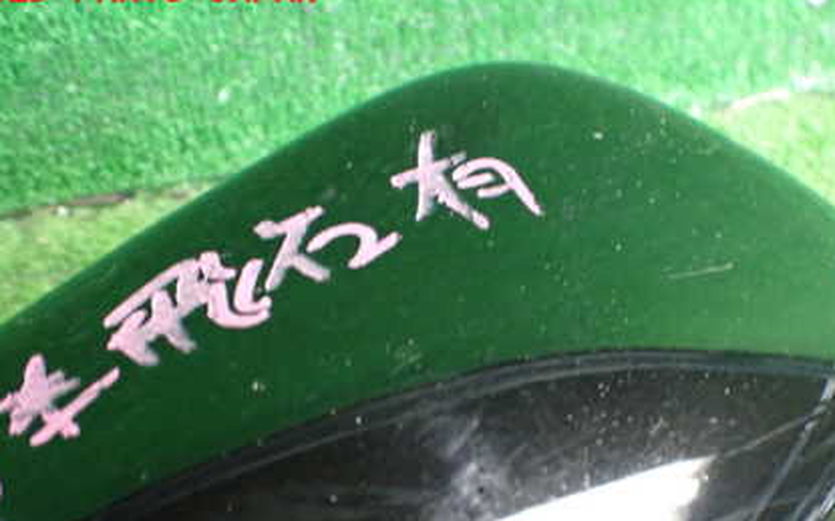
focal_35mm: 46
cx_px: 555
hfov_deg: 42.9
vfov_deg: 27.4
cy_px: 416
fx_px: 1046
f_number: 2.3
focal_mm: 5.4
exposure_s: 1/30
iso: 800
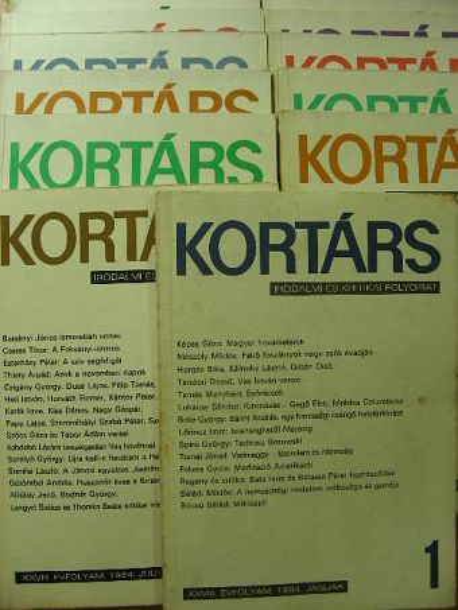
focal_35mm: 38
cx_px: 229
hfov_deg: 37.7
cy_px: 305
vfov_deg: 49.0
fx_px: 670
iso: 66
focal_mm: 6.3
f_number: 3.5
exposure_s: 1/29.8
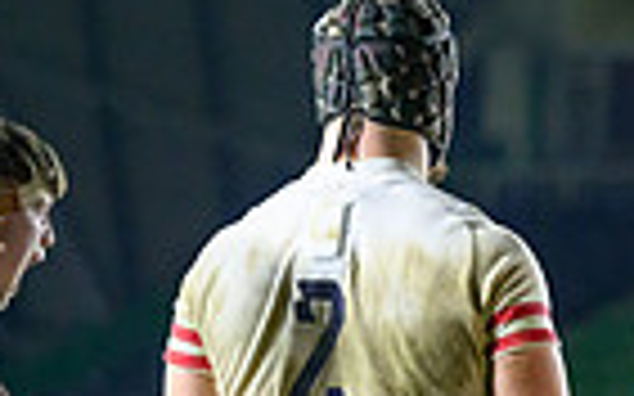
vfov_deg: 2.1
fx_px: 10847
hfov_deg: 3.3
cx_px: 1277
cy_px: 713
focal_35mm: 628
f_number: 4
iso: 8000
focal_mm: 150
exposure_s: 1/640
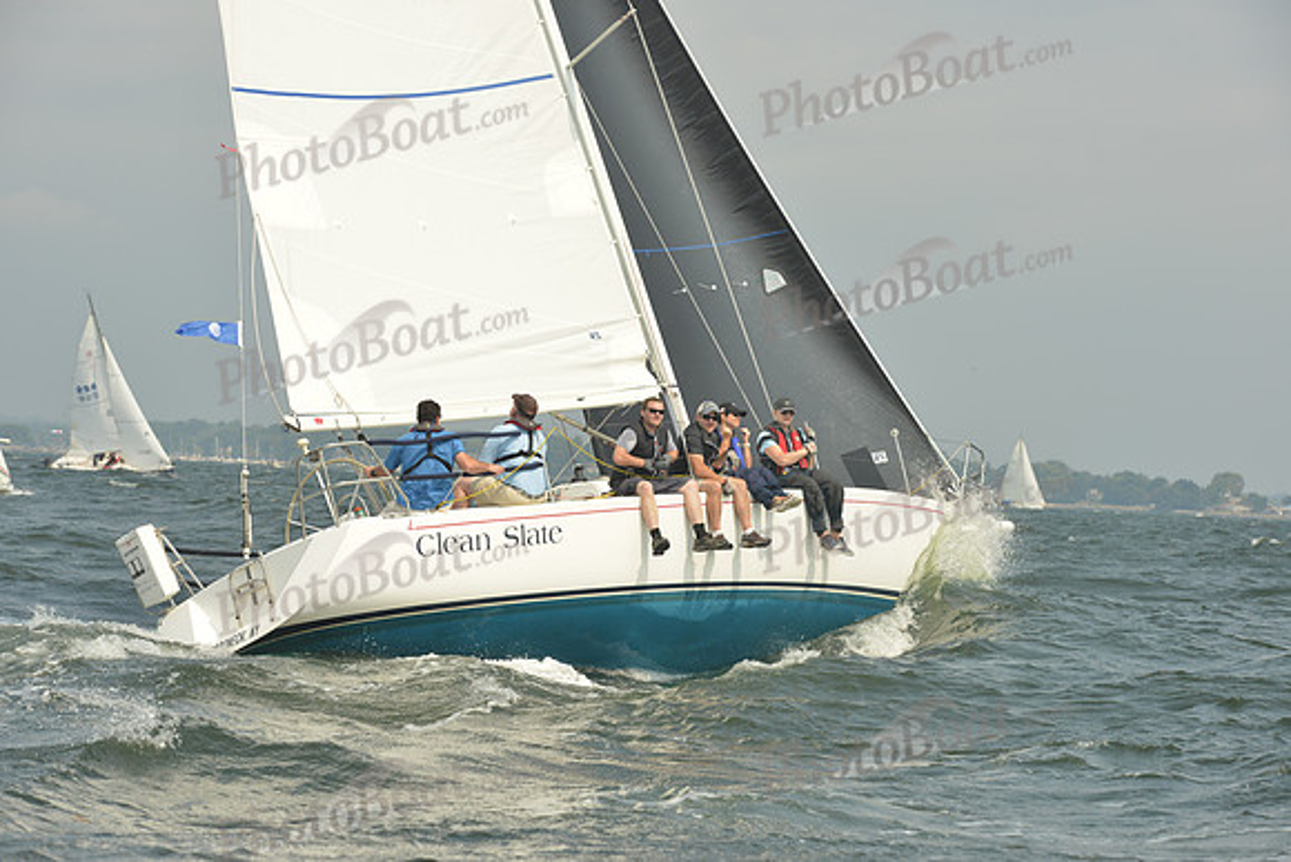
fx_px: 4017
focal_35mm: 112
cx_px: 646
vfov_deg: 12.2
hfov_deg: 18.3
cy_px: 431
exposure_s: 1/1250
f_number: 9
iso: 320
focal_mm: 112
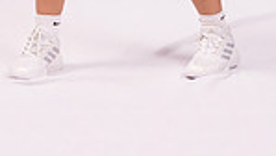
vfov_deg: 5.3
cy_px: -241
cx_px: 70
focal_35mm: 222
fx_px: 1626
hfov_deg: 9.7
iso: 200
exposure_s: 1/200
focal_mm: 70
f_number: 5.6
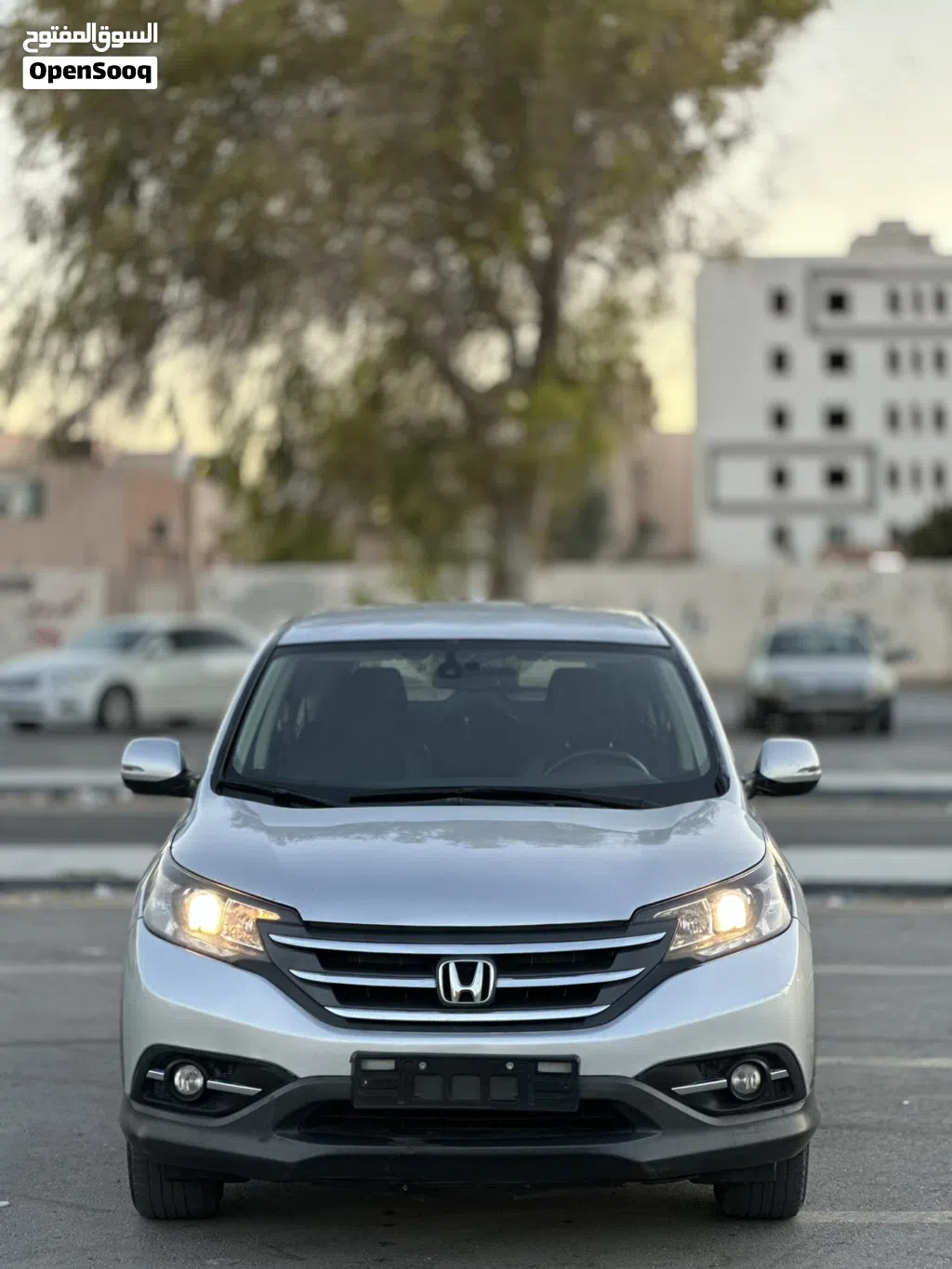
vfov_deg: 25.3
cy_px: 634
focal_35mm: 77
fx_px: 2823
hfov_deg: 19.1
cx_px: 476
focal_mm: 9
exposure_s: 1/121
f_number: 2.8
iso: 200
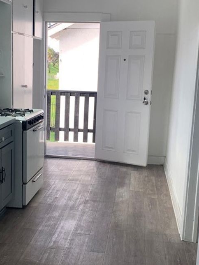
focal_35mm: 55
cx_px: 71
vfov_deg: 34.9
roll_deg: -2.2
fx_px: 421
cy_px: 135
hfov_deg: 26.5
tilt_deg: -10.0
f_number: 1.8
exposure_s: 1/171
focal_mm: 4.25
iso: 25
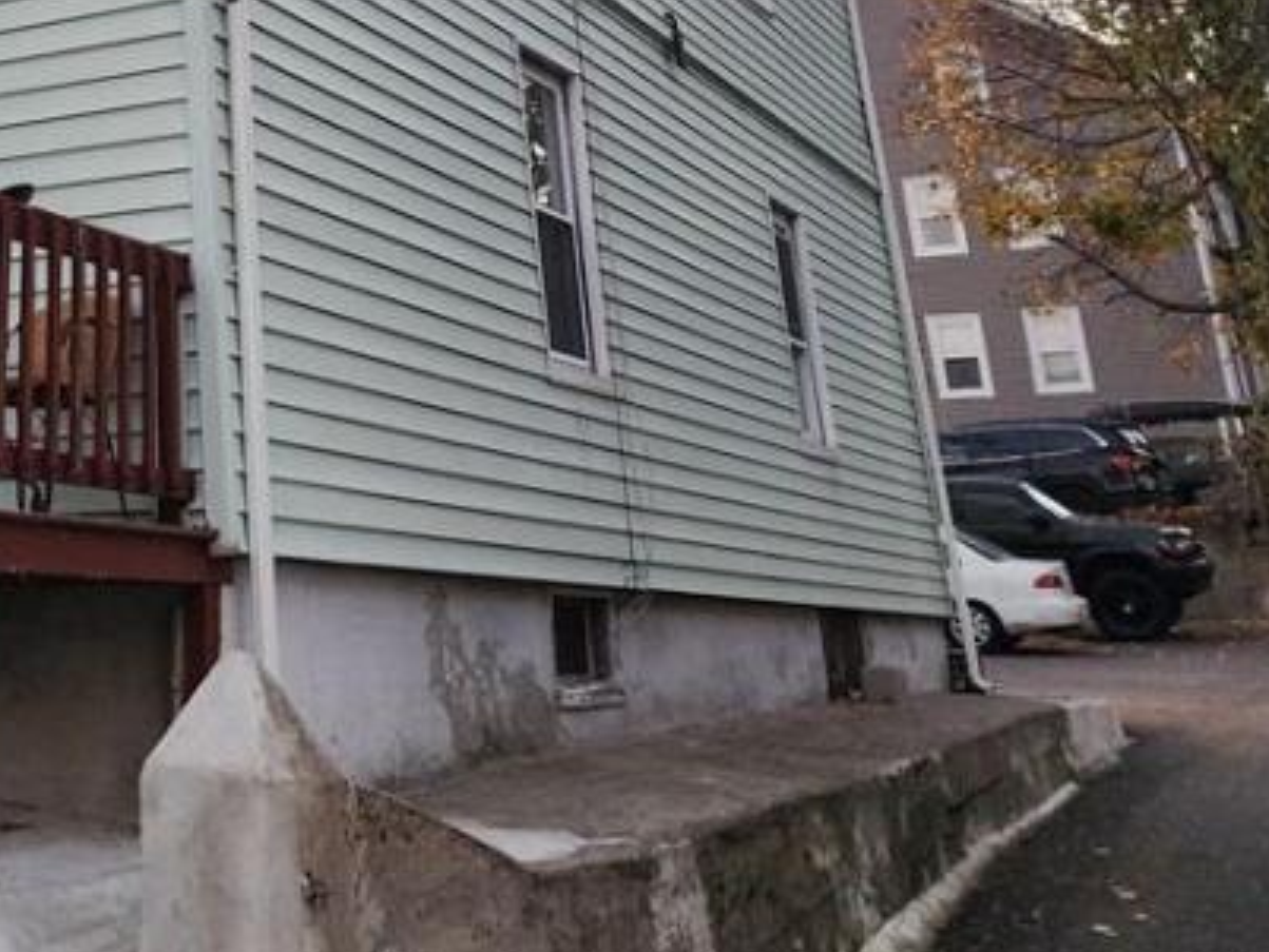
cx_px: 16
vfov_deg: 24.3
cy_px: -164
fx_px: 2017
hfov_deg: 32.3
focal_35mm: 55
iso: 250
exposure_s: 1/120
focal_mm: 6.4
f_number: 1.8
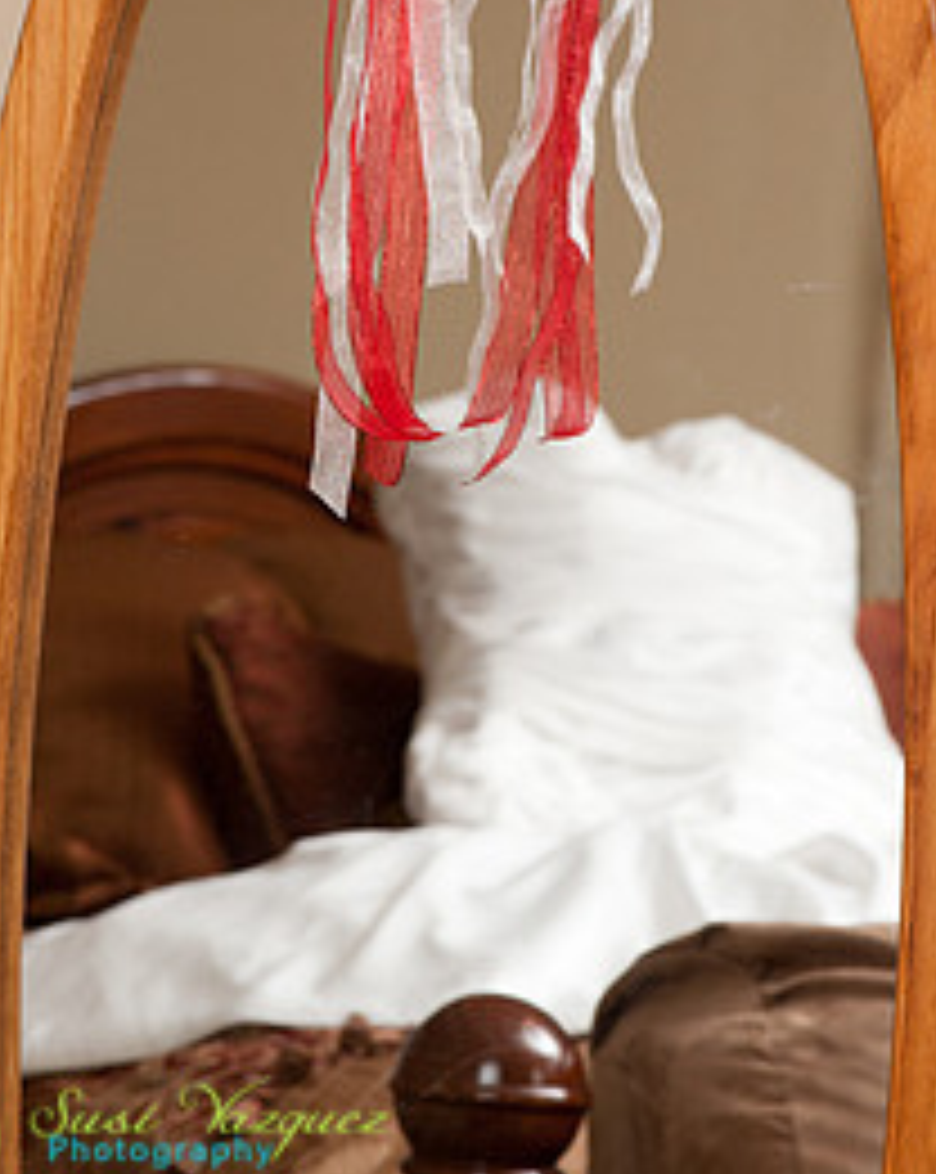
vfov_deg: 11.3
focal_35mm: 170
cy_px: 243
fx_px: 5900
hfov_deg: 9.1
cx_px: 439
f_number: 9
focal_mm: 105
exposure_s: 1/125
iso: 1600
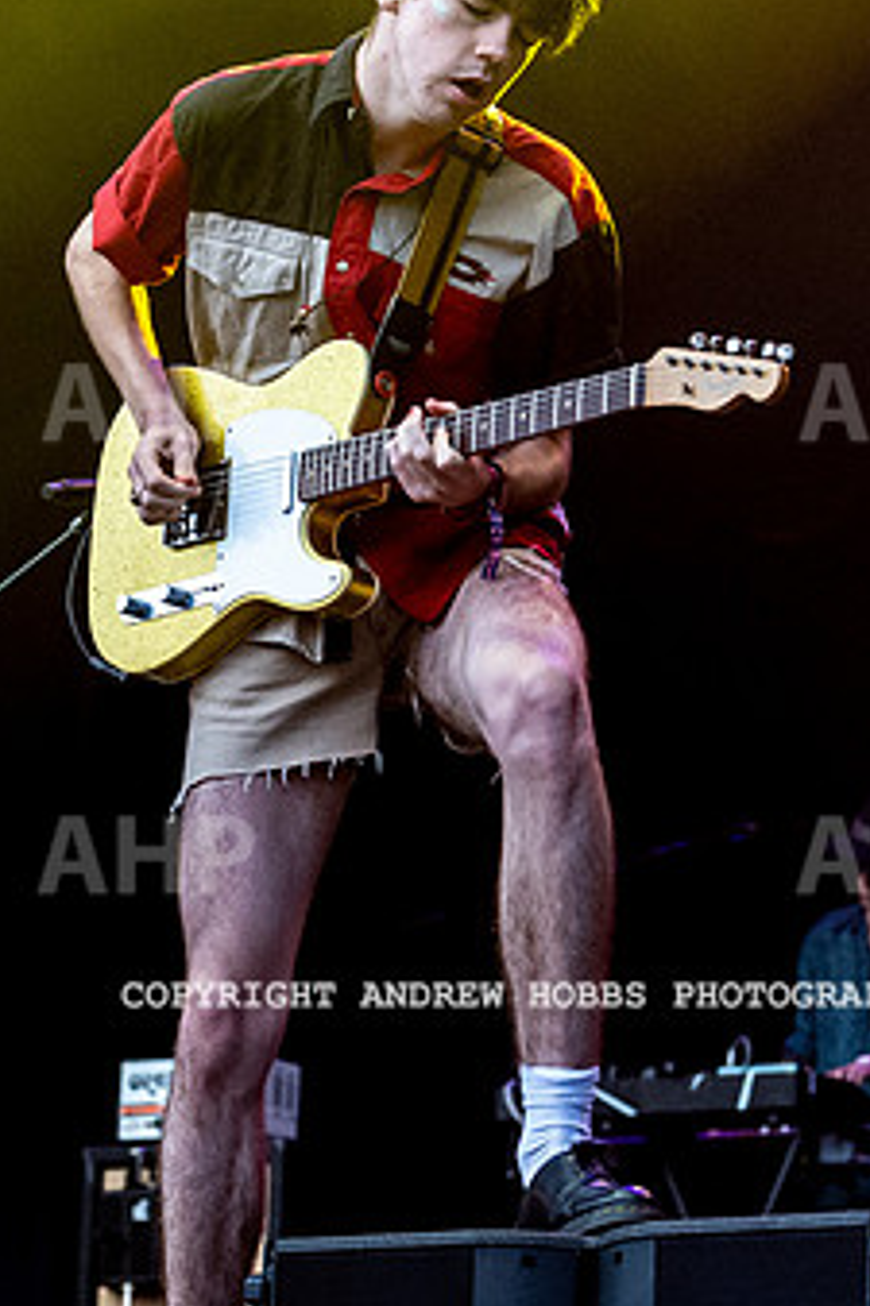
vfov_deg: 11.7
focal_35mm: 176
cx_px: 242
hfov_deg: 7.8
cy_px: 632
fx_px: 6386
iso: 6400
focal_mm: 80
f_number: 4.5
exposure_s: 1/800
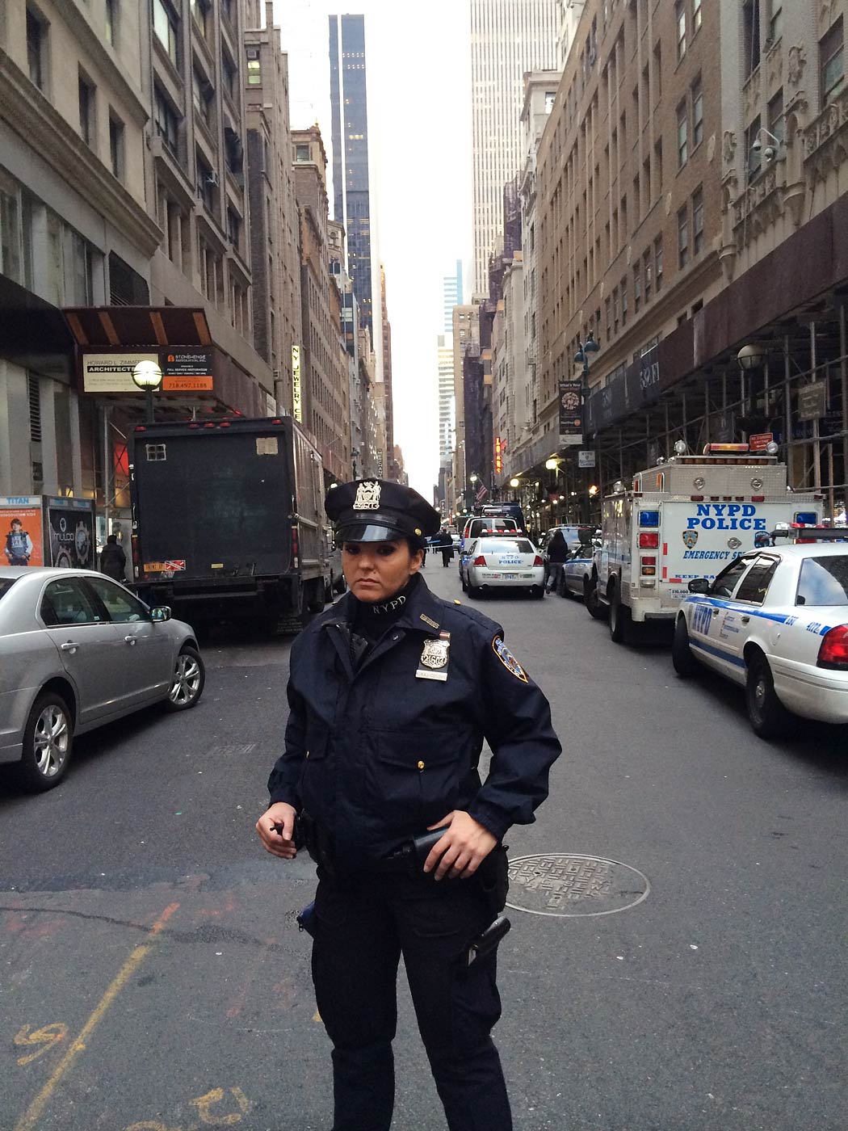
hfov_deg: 46.8
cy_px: 566
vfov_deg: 60.0
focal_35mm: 30
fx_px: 980
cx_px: 424
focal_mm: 4.12
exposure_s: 1/30
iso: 64
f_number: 2.2
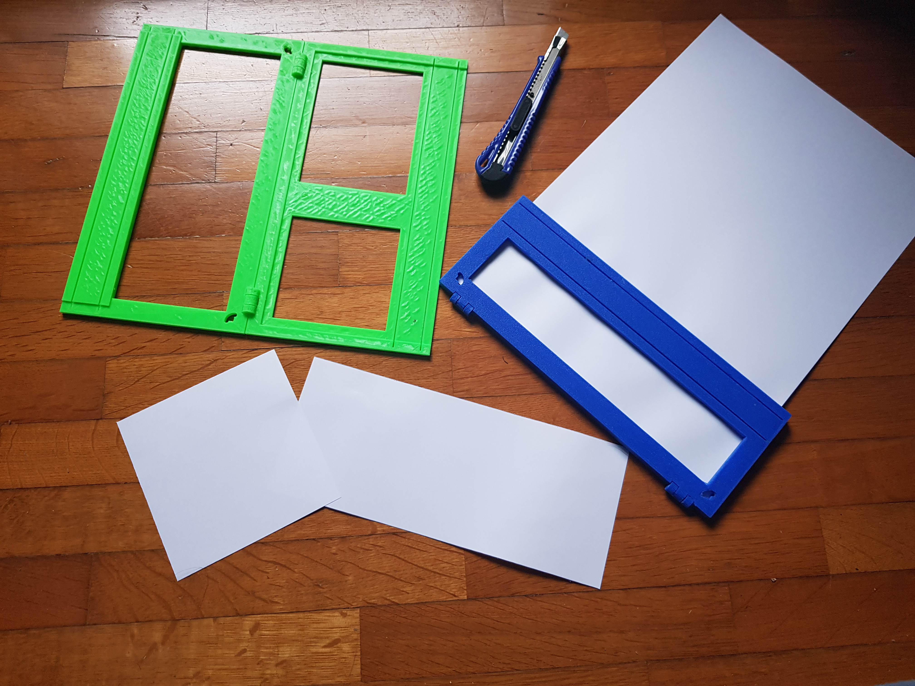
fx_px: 687
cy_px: 343
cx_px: 458
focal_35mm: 26
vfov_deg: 53.1
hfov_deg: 67.3
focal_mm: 4.3
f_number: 1.7
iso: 160
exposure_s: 1/30
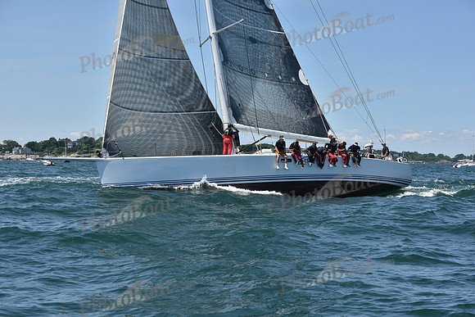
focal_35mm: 70
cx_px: 238
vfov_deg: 19.5
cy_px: 158
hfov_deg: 28.8
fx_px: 924
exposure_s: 1/1000
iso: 250
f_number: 9
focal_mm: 70
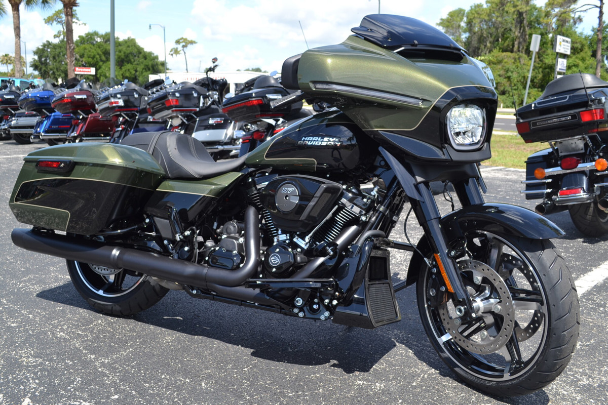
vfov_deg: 40.0
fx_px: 557
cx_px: 304
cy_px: 202
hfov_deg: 57.2
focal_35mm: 33
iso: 100
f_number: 7.1
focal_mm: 22
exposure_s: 1/200
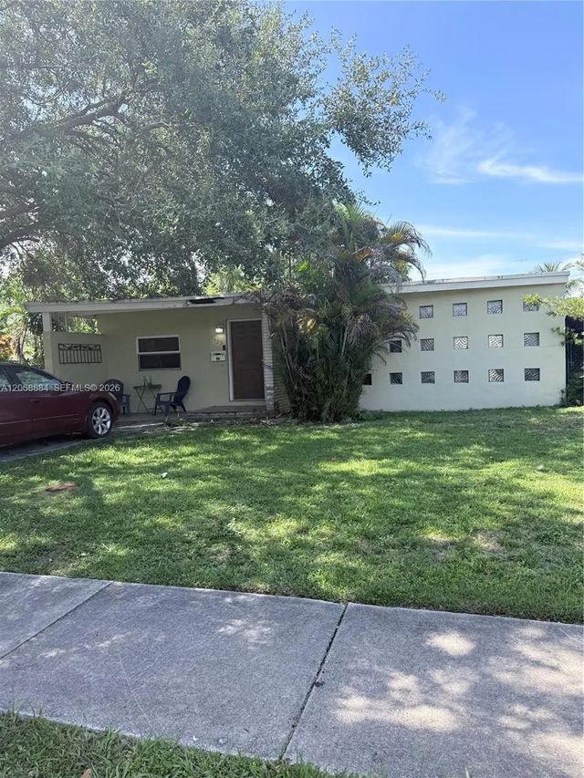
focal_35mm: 24
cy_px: 389
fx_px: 540
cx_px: 292
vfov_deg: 71.6
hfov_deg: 56.8
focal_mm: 6.76
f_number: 1.78
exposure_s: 1/1156
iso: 100
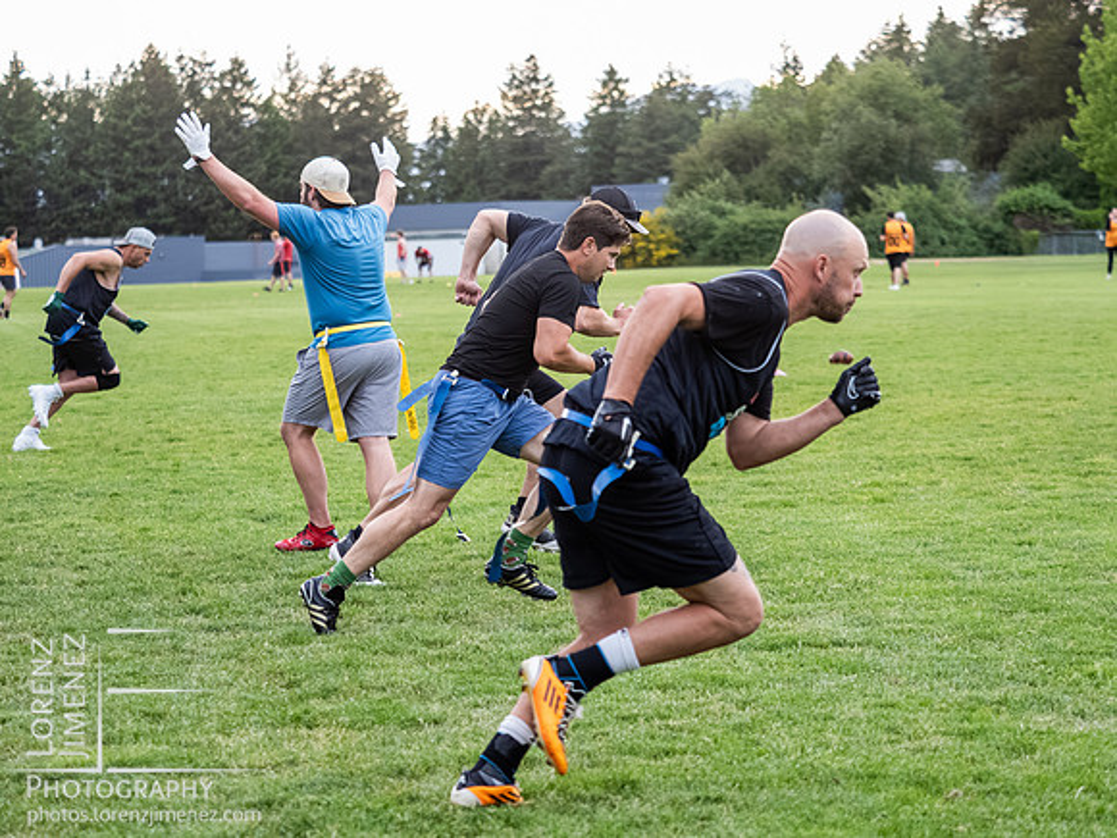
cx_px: 558
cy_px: 419
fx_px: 3679
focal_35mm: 114
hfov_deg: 17.3
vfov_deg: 13.0
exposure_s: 1/1250
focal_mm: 57
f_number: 2.8
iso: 2000
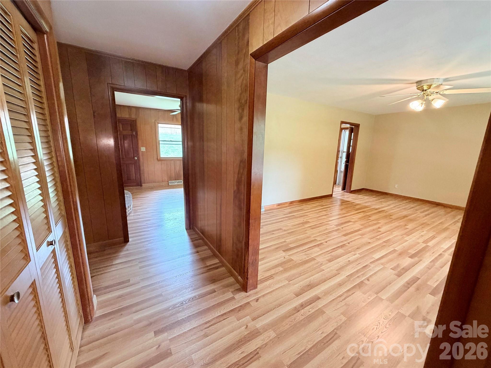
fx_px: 199
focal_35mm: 14
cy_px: 184
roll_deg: -0.4
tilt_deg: -11.3
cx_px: 246
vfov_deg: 85.7
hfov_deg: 102.1
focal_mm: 2.22
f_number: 2.2
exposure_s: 1/60
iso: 320
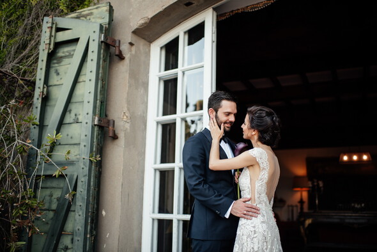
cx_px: 188
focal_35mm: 35
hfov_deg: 54.4
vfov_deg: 37.9
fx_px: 367
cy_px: 126
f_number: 1.8
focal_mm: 35
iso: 160
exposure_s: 1/800
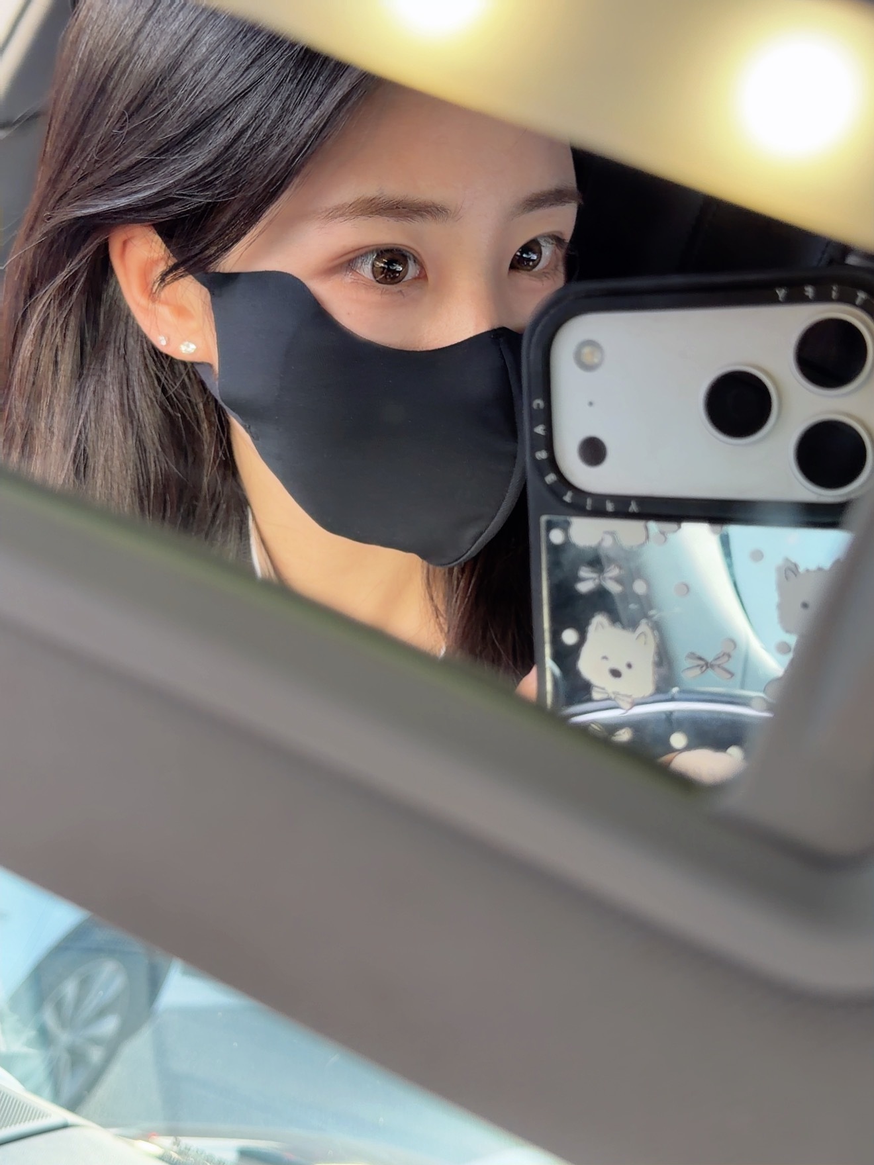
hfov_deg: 32.9
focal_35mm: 44
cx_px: 437
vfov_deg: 42.9
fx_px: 1481
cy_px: 582
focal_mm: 6.76
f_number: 1.78
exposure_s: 1/81
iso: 200
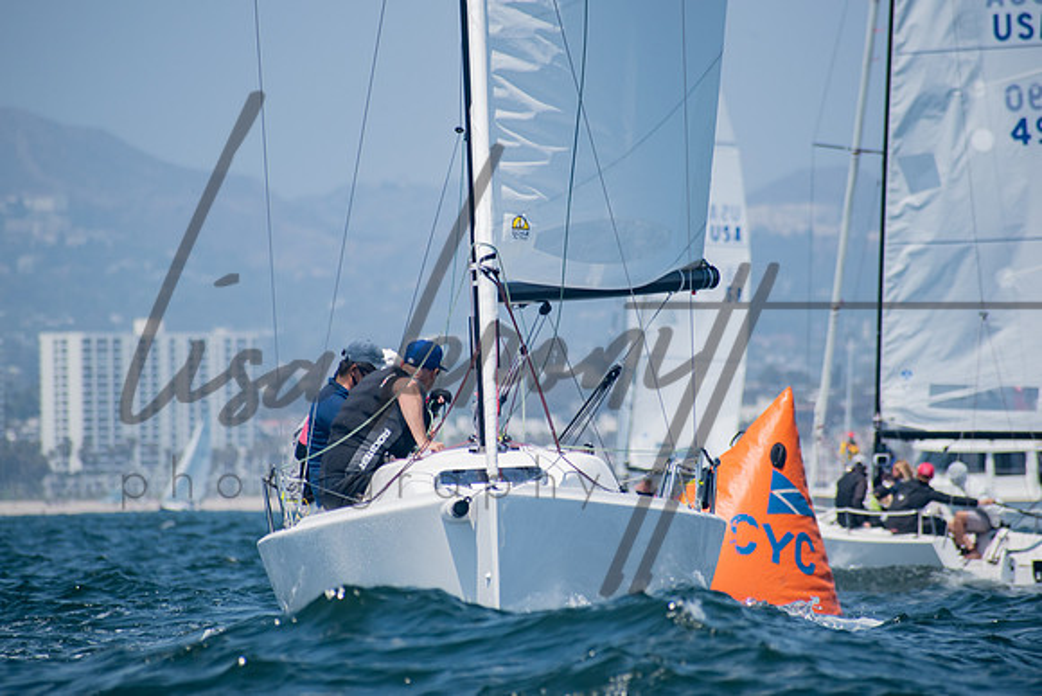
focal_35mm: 459
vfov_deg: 3.0
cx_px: 521
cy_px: 348
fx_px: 13298
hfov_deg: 4.5
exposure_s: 1/1250
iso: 400
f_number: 8
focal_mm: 300
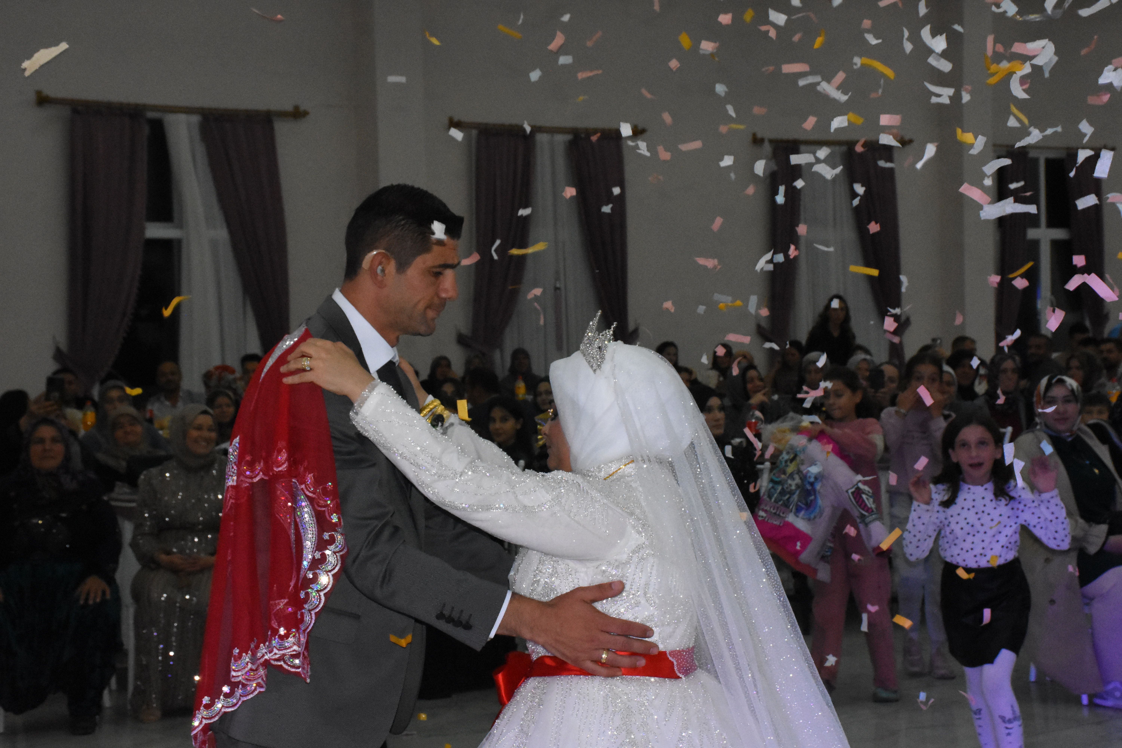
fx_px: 2104
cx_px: 561
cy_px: 374
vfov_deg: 20.2
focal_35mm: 68
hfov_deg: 29.9
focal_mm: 45
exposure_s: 1/250
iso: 6400
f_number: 10
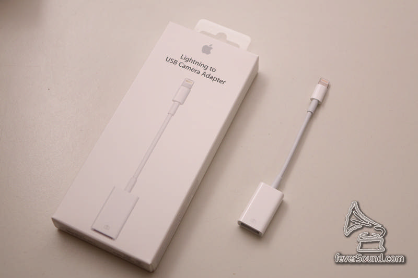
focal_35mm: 56
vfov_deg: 24.2
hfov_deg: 35.6
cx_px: 209
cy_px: 139
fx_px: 650
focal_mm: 20.6
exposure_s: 1/30
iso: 200
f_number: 2.8
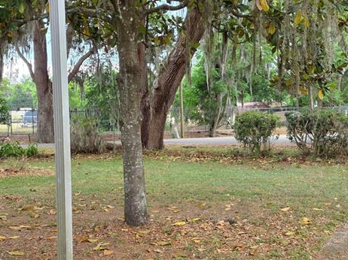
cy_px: 156
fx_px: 512
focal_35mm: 51
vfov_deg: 28.5
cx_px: 194
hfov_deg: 37.5
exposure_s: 1/359
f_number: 1.7
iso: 50
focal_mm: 6.3
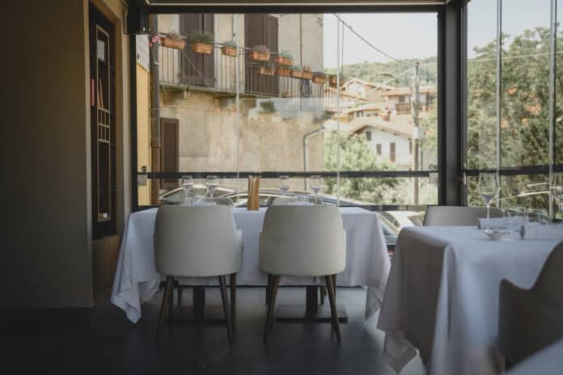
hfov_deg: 42.7
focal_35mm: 46
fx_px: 719
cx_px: 282
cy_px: 188
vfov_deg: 29.2
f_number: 2.8
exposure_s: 1/250
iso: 64
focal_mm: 46
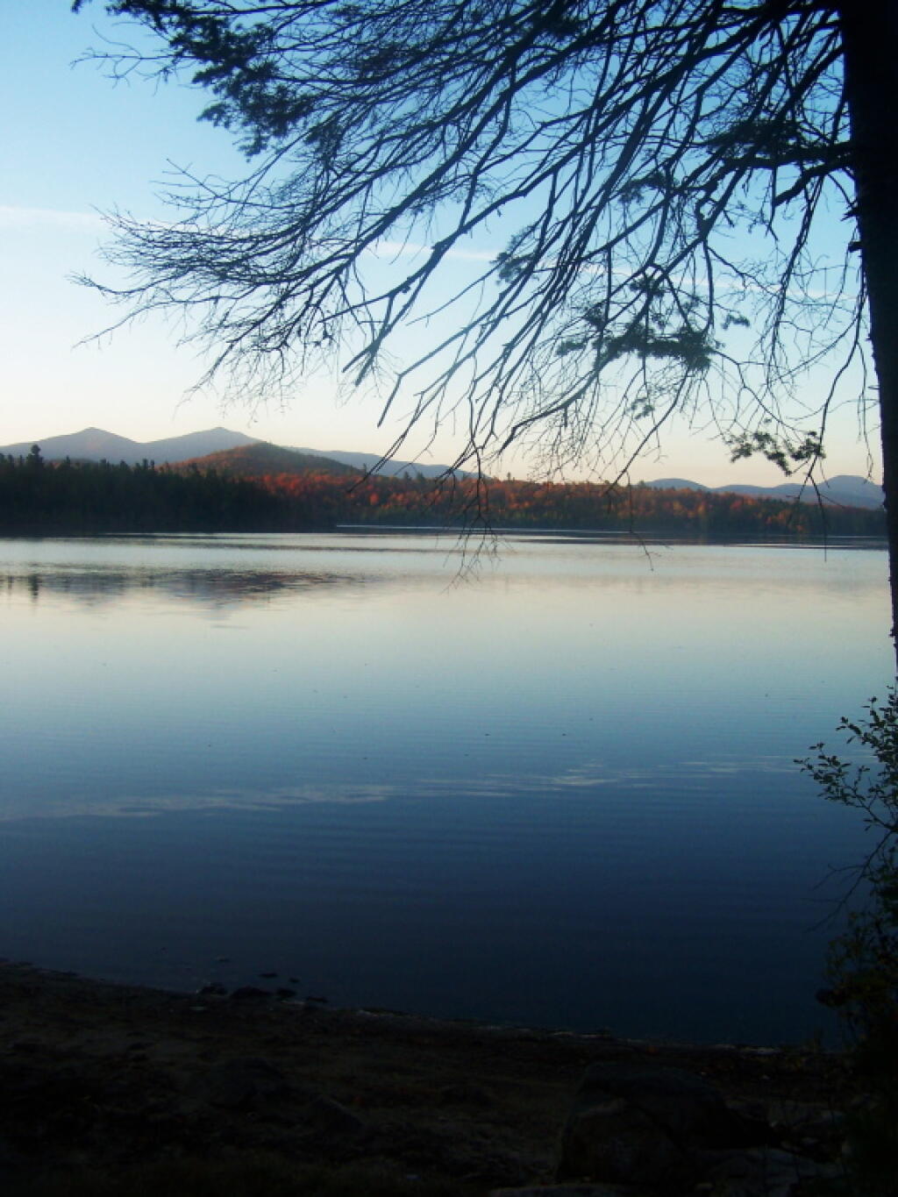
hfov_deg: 37.7
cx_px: 449
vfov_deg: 49.0
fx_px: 1314
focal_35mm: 38
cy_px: 598
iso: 80
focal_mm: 6.3
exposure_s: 1/320
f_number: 2.8
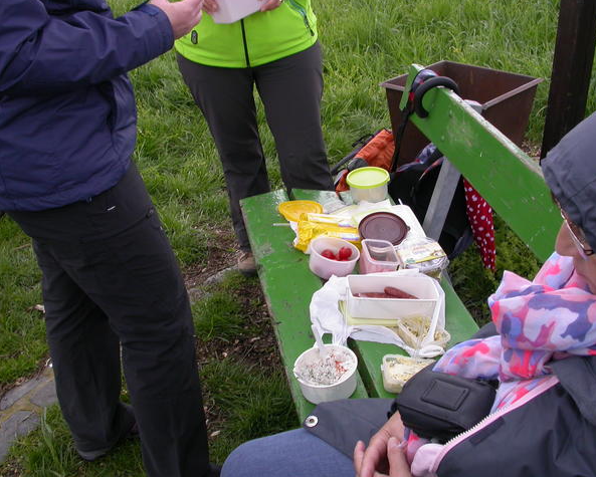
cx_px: 320
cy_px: 237
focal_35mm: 40
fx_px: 706
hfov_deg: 45.7
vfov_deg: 37.4
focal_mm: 7.85
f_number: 4.2
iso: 100
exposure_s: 1/119
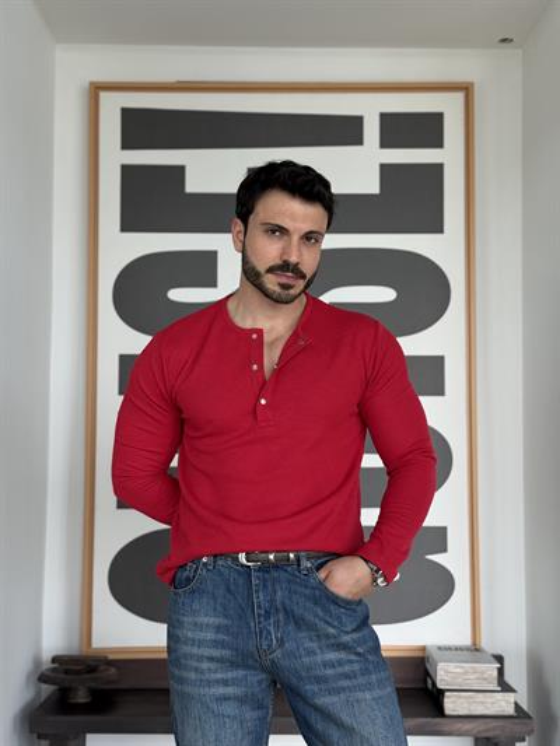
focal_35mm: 48
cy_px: 373
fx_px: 1035
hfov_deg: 30.3
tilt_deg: +3.8
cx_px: 280
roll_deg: -0.5
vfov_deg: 39.6
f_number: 1.78
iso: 100
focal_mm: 6.76
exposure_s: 1/174
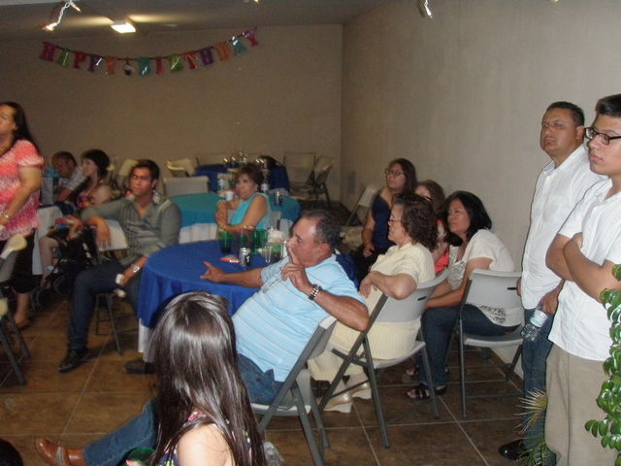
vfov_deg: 37.7
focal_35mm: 38
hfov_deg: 49.0
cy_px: 233
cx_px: 310
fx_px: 682
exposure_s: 1/30
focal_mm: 6.7
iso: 400
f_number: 3.5
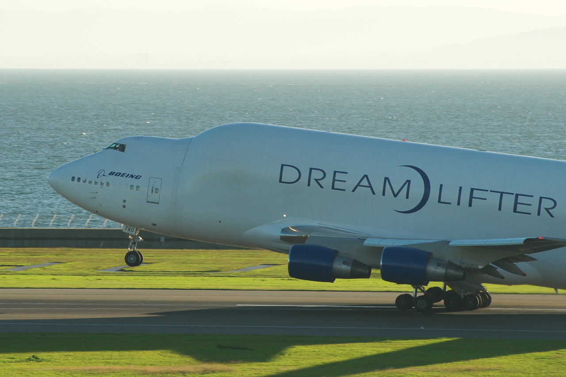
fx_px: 5187
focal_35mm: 330
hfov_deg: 6.2
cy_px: 188
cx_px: 283
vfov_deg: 4.2
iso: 200
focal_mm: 220
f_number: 8
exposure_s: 1/640
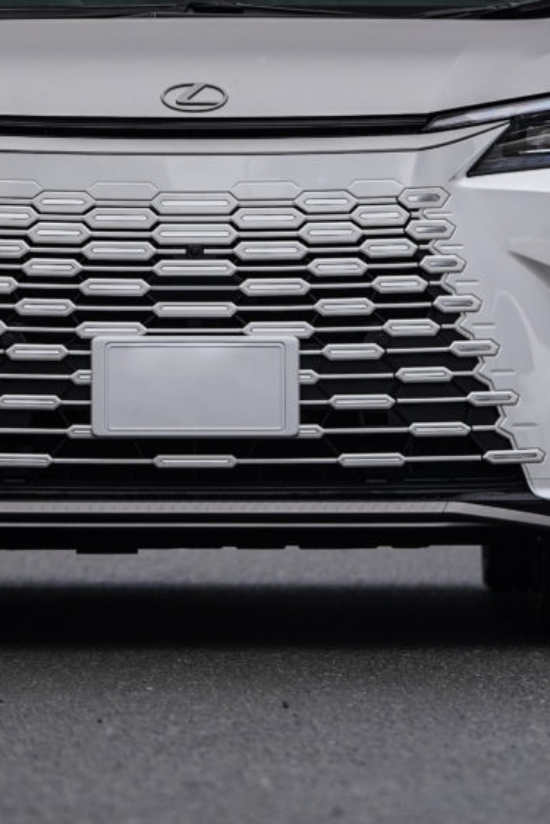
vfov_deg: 7.1
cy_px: 12
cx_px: 195
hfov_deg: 4.8
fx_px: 6573
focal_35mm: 287
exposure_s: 1/160
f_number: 2.8
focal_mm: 105
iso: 640
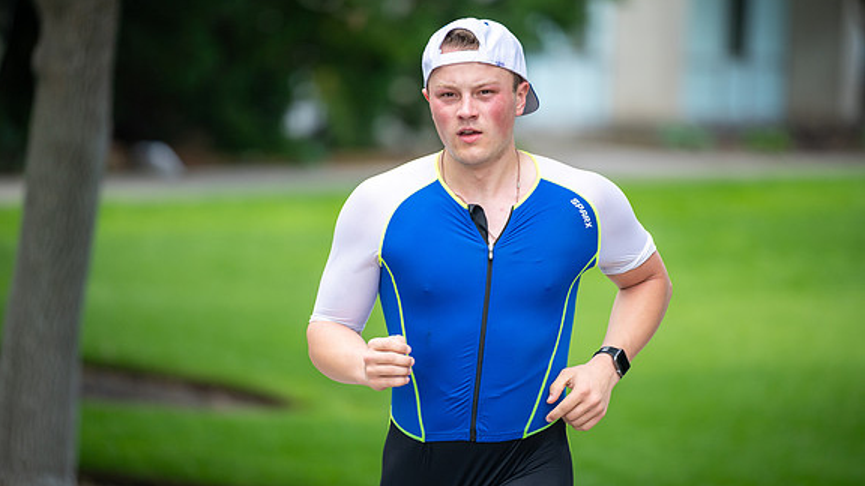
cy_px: 238
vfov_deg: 5.8
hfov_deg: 10.2
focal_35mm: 211
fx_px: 4840
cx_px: 431
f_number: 2.8
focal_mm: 200
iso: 200
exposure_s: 1/1250
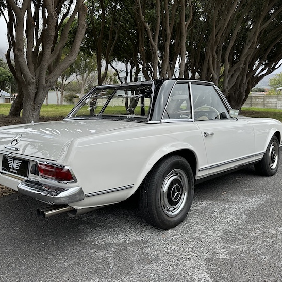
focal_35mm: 31
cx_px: 125
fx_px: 286
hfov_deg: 52.4
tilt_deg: -4.3
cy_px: 131
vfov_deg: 52.5
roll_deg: -0.5
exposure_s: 1/1721
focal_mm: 6.86
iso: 80
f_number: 1.78
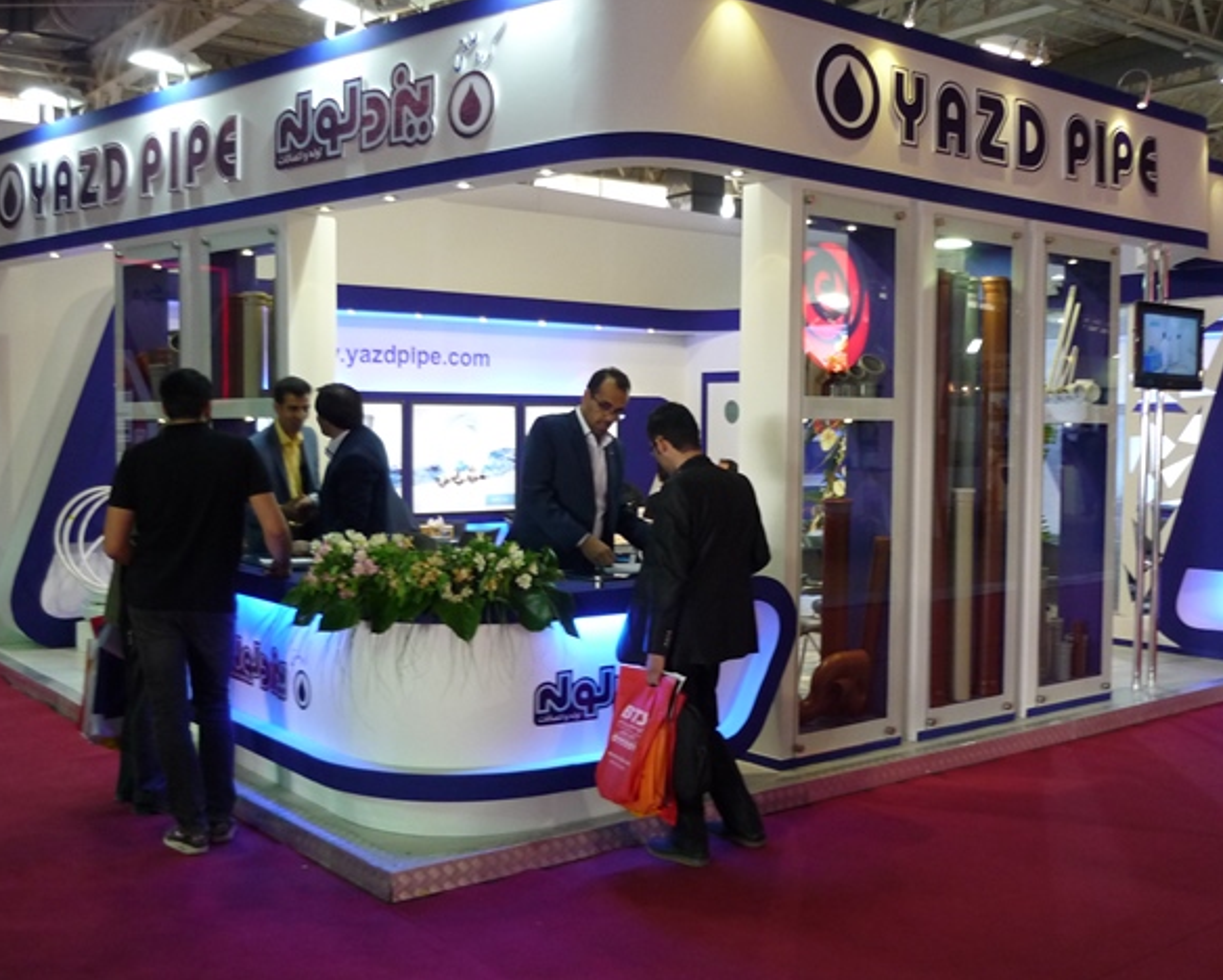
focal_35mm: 36
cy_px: 475
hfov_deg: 50.2
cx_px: 644
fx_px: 1304
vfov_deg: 41.2
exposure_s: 1/30
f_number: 2.8
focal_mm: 5.5
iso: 250
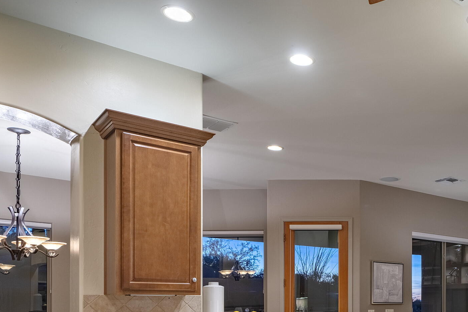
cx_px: 412
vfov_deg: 32.7
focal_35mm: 38
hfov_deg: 46.3
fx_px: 494
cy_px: 298
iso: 200
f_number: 7.1
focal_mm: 19
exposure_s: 1/25
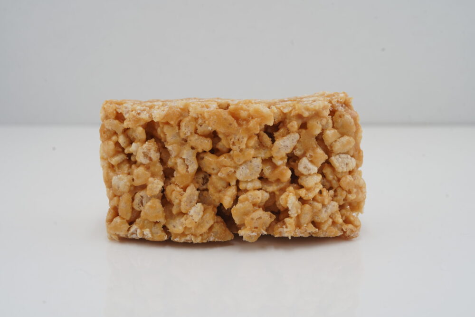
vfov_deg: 19.5
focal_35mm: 70
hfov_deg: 28.8
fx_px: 924
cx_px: 238
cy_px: 158
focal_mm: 70
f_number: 10
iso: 100
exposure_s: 1/40
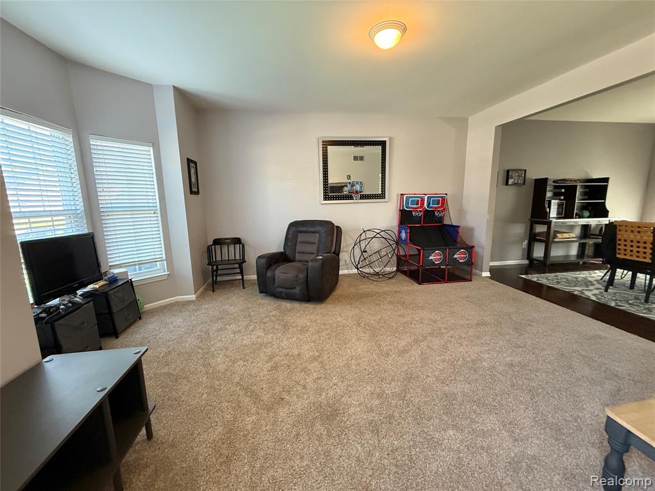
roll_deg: +0.6
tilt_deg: -9.2
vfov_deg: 85.7
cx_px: 328
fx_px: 265
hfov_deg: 102.1
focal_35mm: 14
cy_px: 246
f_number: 2.2
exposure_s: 1/60
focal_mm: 2.22
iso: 500
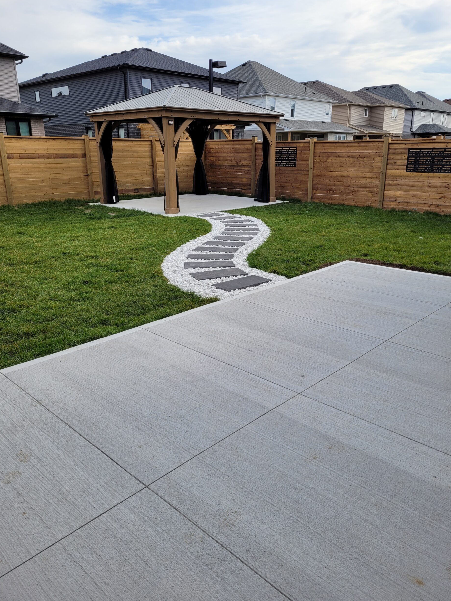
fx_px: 469
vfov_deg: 65.3
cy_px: 297
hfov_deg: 51.4
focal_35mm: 27
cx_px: 227
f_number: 1.8
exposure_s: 1/1676
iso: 40
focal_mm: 5.4
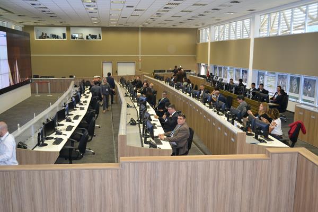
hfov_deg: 53.1
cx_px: 159
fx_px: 318
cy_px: 106
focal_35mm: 36
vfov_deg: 36.9
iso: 1250
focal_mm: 24
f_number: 4
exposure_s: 1/60
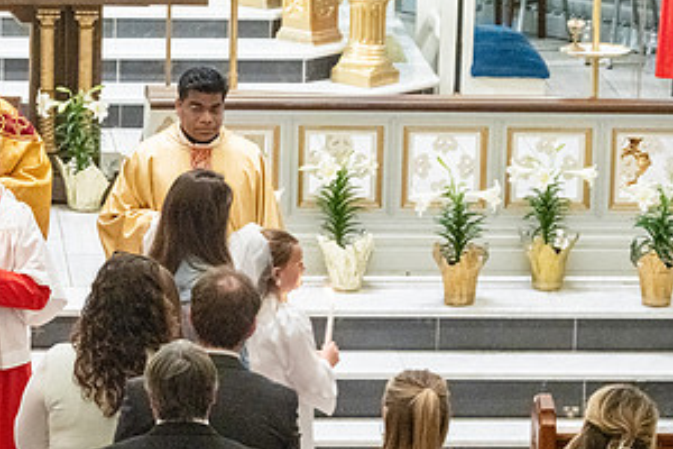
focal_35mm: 251
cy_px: 381
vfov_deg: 5.5
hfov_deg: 8.2
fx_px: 4692
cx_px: 31
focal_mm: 130
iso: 5000
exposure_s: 1/60
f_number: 8
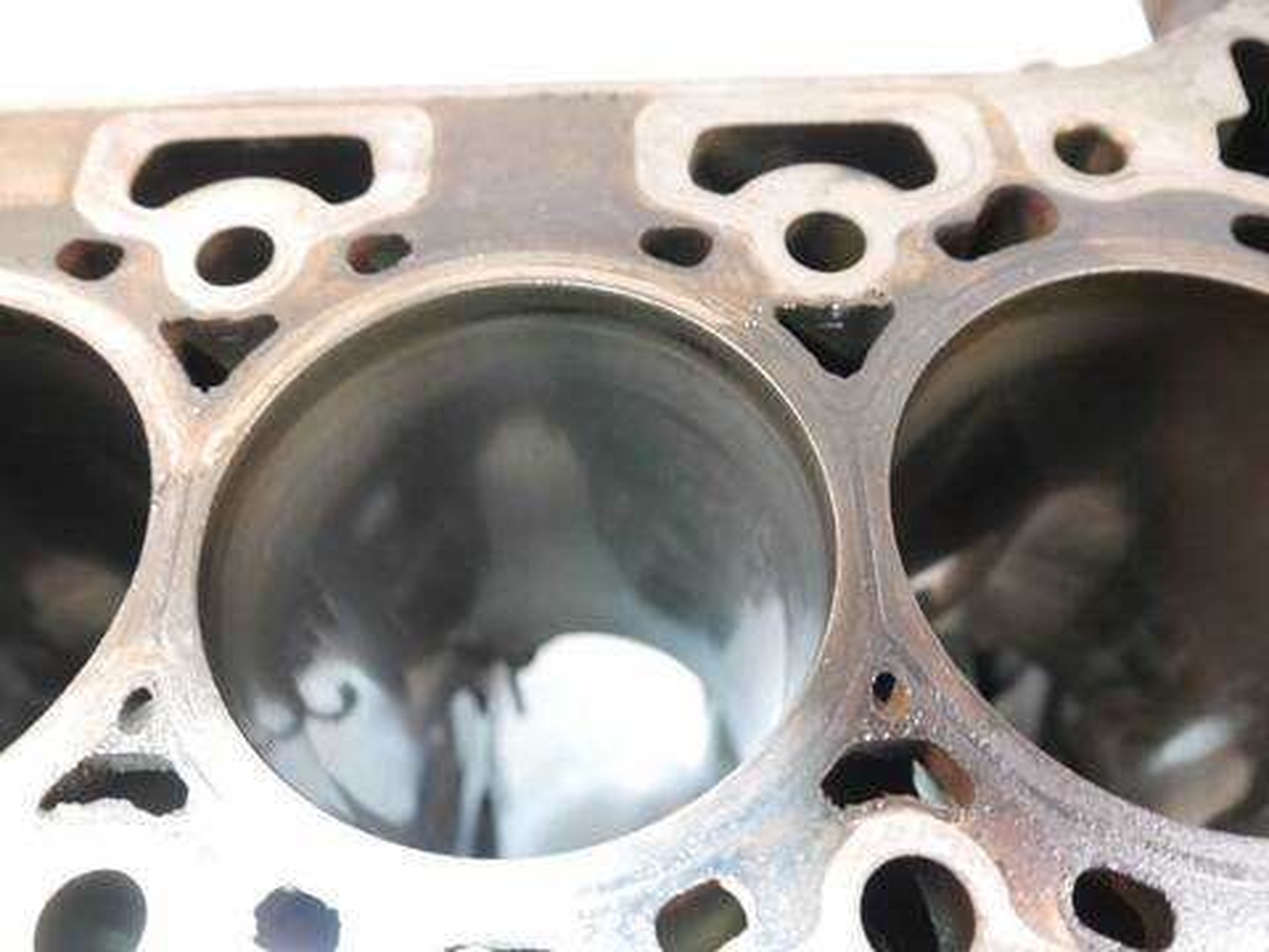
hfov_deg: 60.0
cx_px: 634
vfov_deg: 46.8
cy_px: 476
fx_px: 1100
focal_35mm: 30
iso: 3200
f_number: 3.5
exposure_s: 1/60
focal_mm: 15
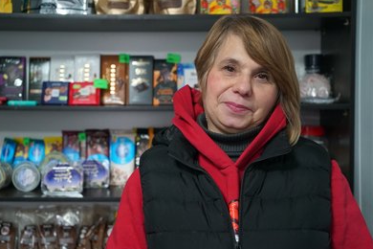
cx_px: 183
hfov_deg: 48.5
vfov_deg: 33.4
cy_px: 123
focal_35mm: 40
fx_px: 414
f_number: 4
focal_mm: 39
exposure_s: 1/160
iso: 5000
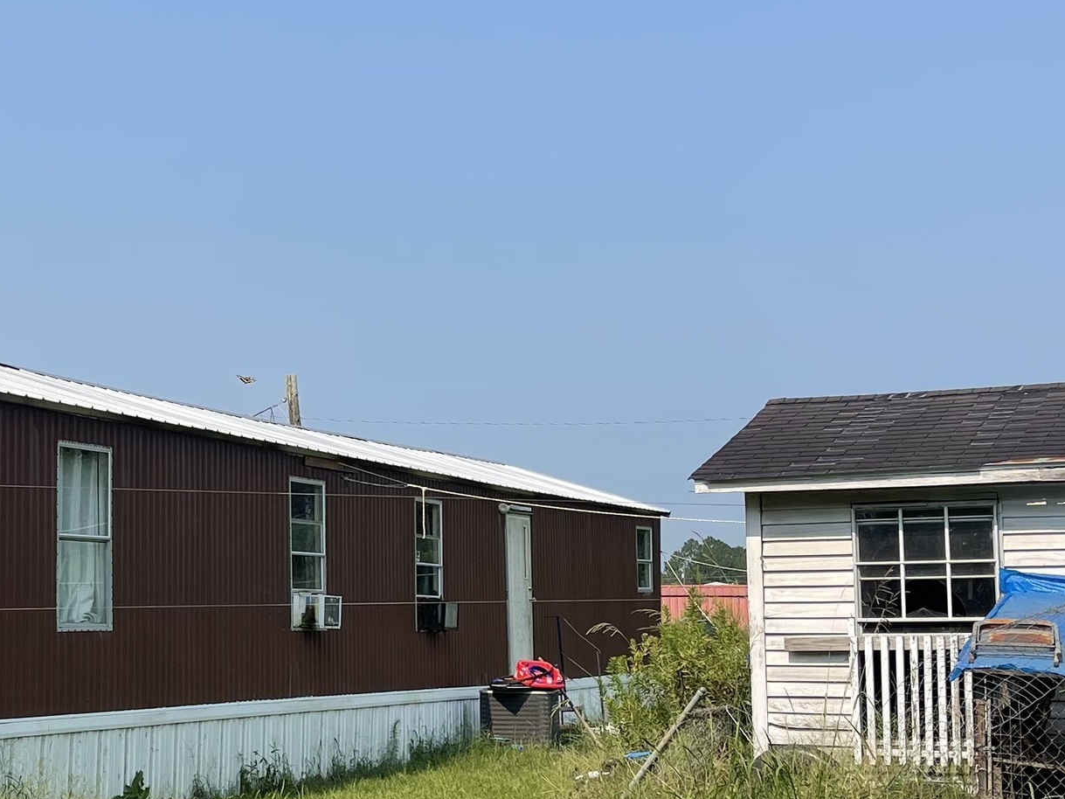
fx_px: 1938
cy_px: 417
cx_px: 194
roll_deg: -0.3
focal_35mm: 63
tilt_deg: +3.9
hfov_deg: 29.9
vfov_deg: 23.3
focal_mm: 5.1
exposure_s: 1/4049
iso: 32
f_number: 1.6
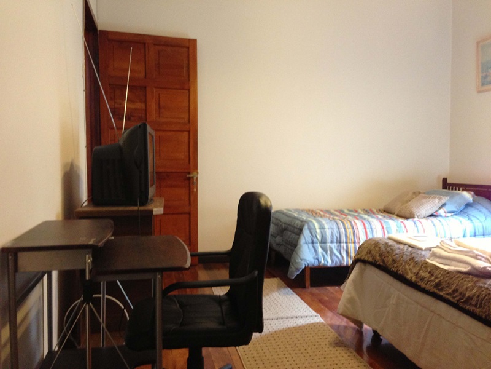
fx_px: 468
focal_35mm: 33
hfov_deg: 55.4
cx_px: 246
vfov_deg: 42.9
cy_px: 184
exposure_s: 1/20
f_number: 2.4
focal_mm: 4.13
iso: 250
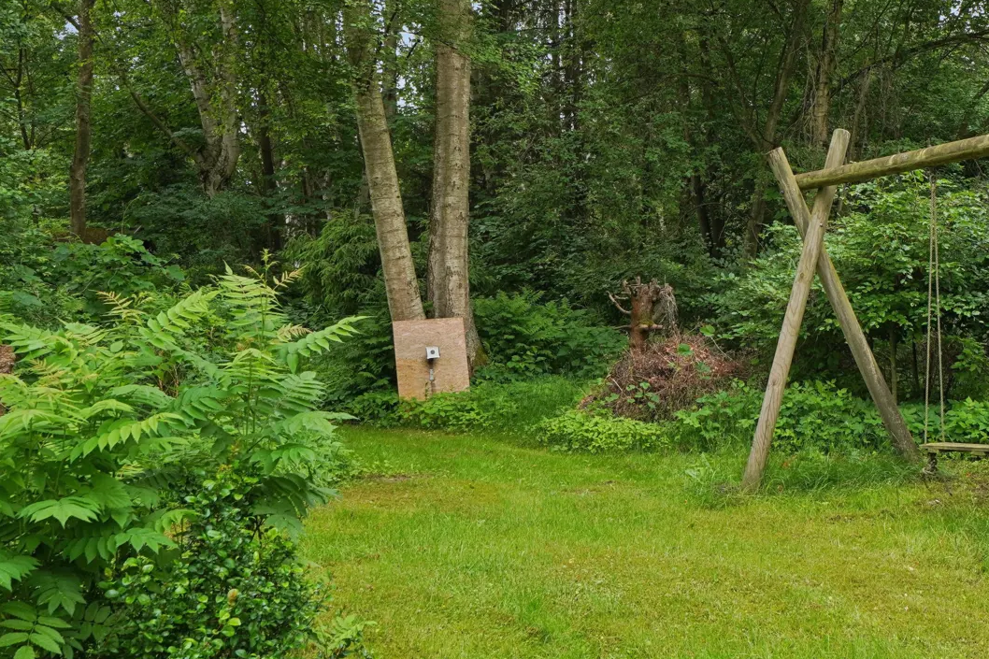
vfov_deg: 27.5
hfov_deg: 39.7
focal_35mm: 49
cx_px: 687
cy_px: 291
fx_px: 1346
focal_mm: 18
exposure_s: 1/80
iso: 200
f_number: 8
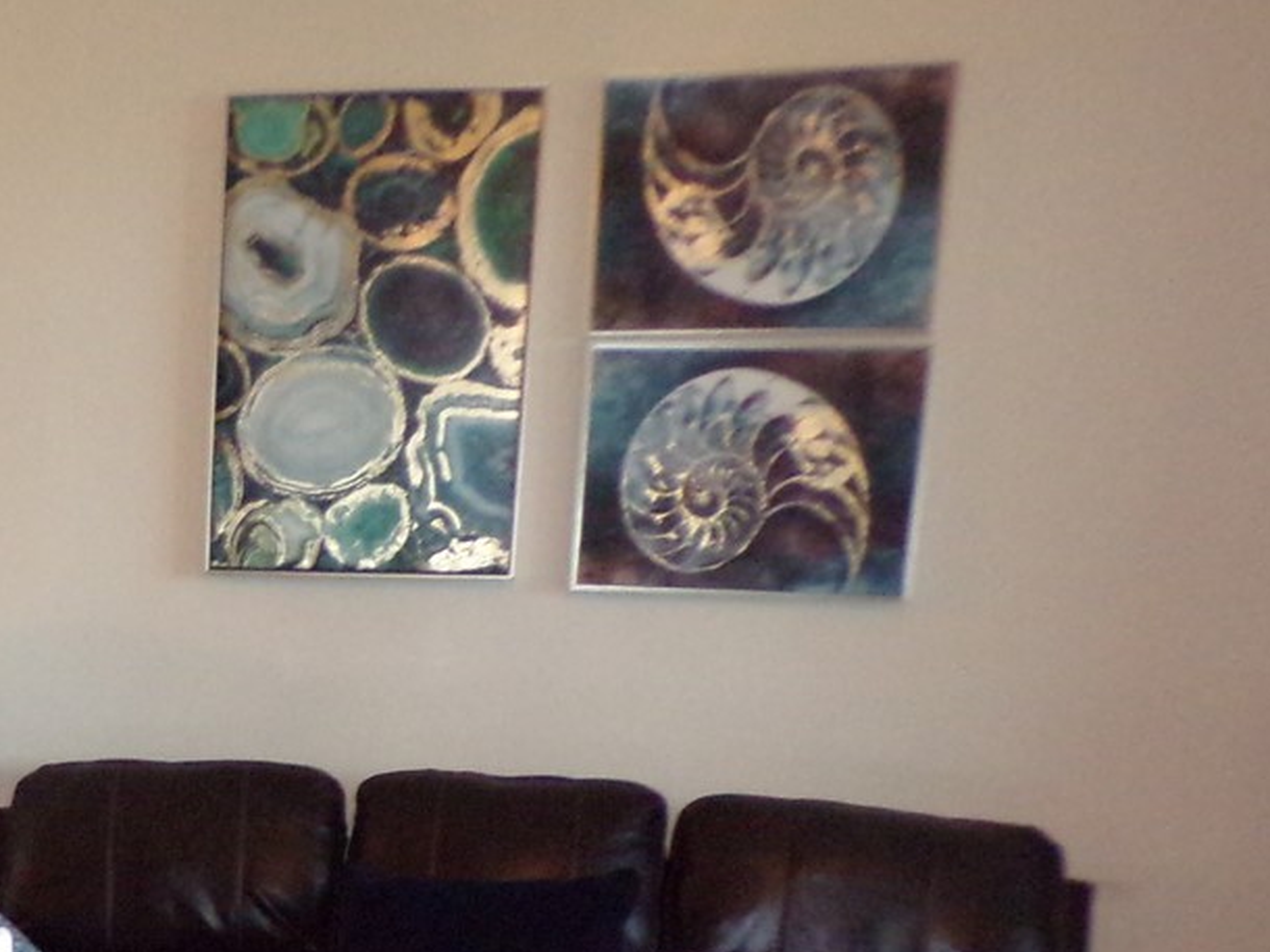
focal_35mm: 63
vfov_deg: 22.2
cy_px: 1012
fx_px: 2310
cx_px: -50
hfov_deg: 28.5
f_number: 3
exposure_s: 1/34
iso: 500
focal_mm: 4.3
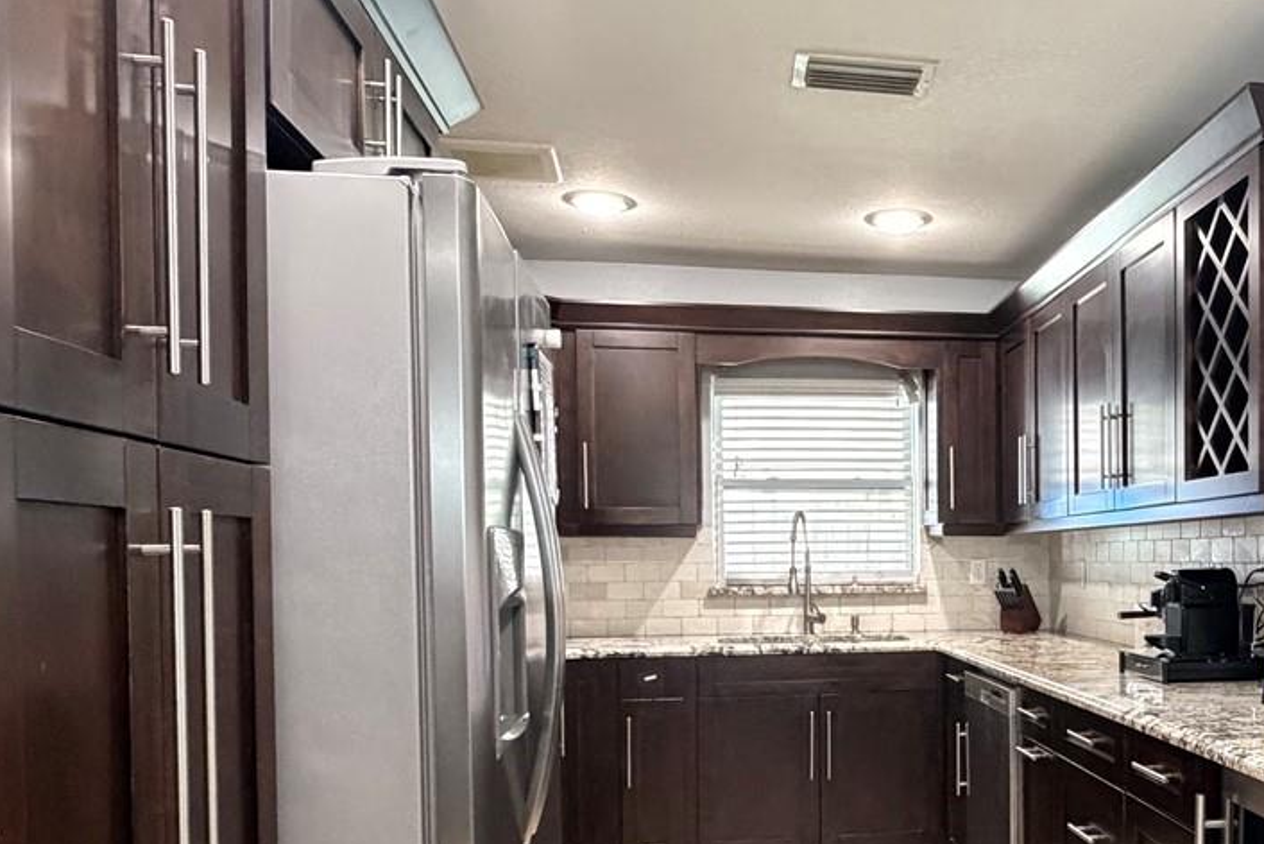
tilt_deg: -1.4
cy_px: 582
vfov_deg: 39.4
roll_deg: +1.1
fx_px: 1159
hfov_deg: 54.7
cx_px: 938
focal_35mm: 33
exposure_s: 1/60
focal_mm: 2.22
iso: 800
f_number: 2.2
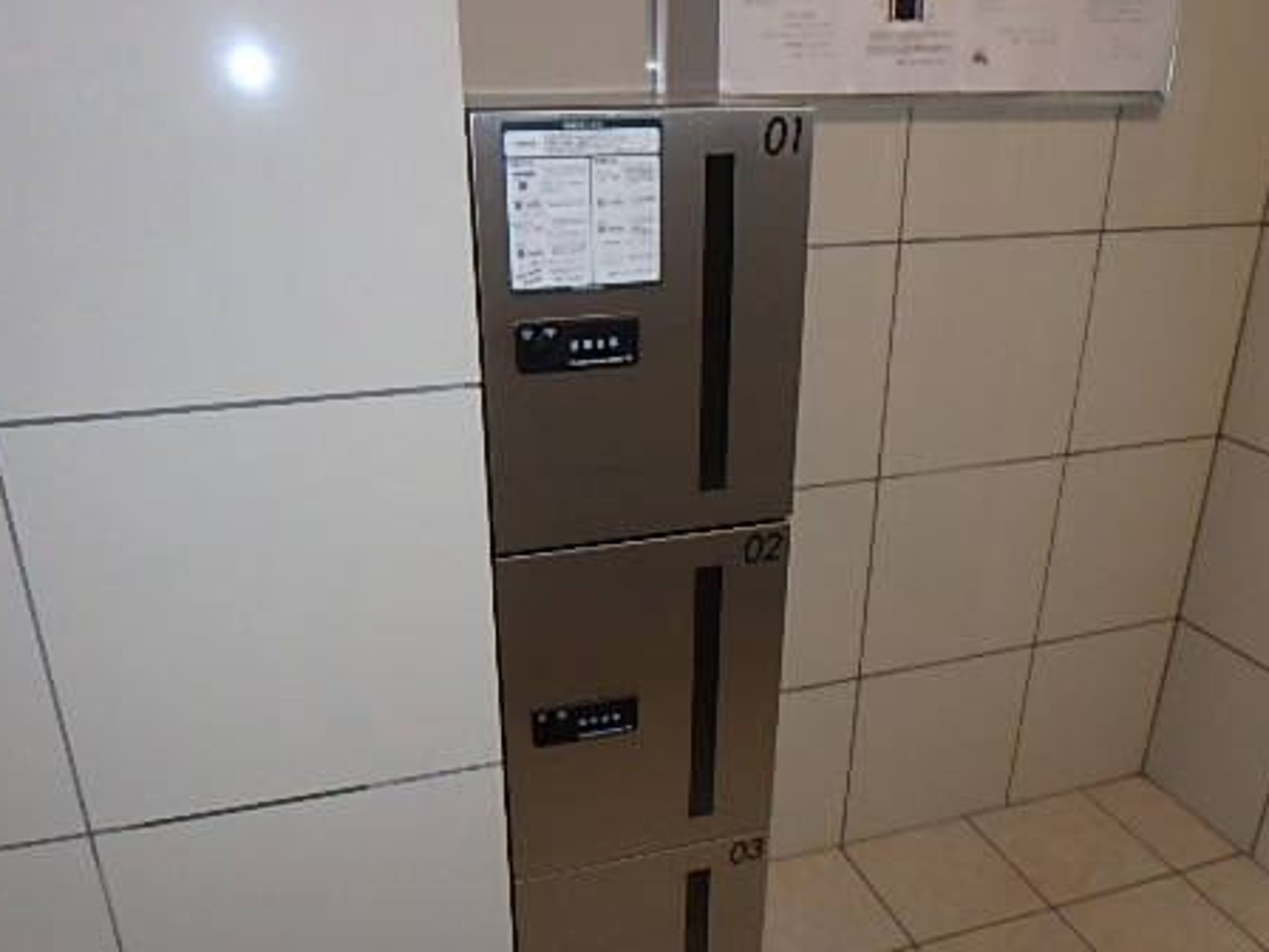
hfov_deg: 60.0
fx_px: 1100
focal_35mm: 30
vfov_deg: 46.1
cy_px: 635
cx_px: 643
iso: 400
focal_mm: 3.7
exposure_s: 1/30
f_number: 3.5
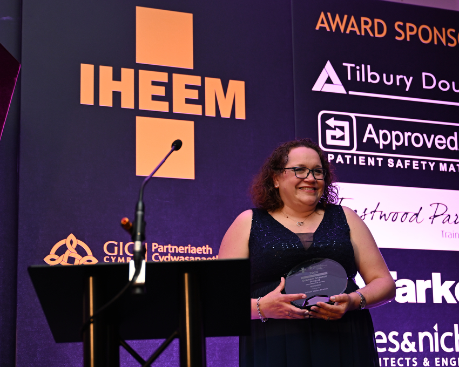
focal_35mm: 52
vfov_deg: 29.1
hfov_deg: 36.0
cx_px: 256
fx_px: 706
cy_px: 183
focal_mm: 46
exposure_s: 1/100
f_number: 2.8
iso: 560
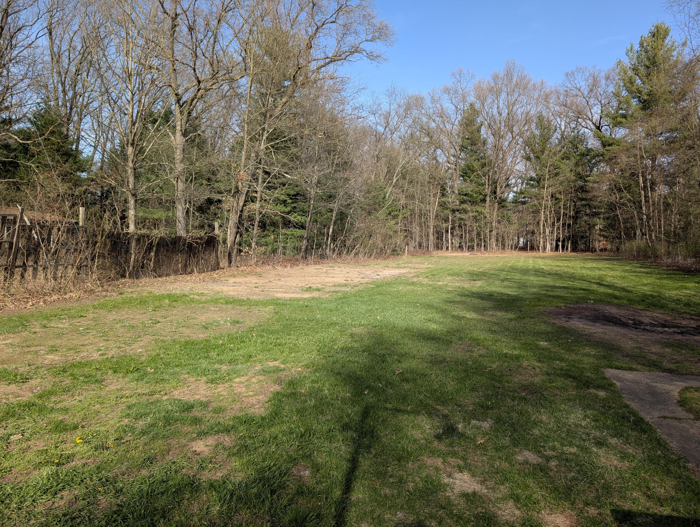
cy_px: 264
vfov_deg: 56.9
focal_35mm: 24
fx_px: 486
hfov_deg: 71.5
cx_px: 350
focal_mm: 6.9
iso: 20
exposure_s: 1/586
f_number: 1.68
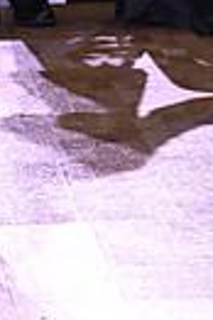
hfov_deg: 2.6
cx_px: -234
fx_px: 4725
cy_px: -337
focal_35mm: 531
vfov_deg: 3.8
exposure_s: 1/320
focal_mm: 120
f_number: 7.1
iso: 5000
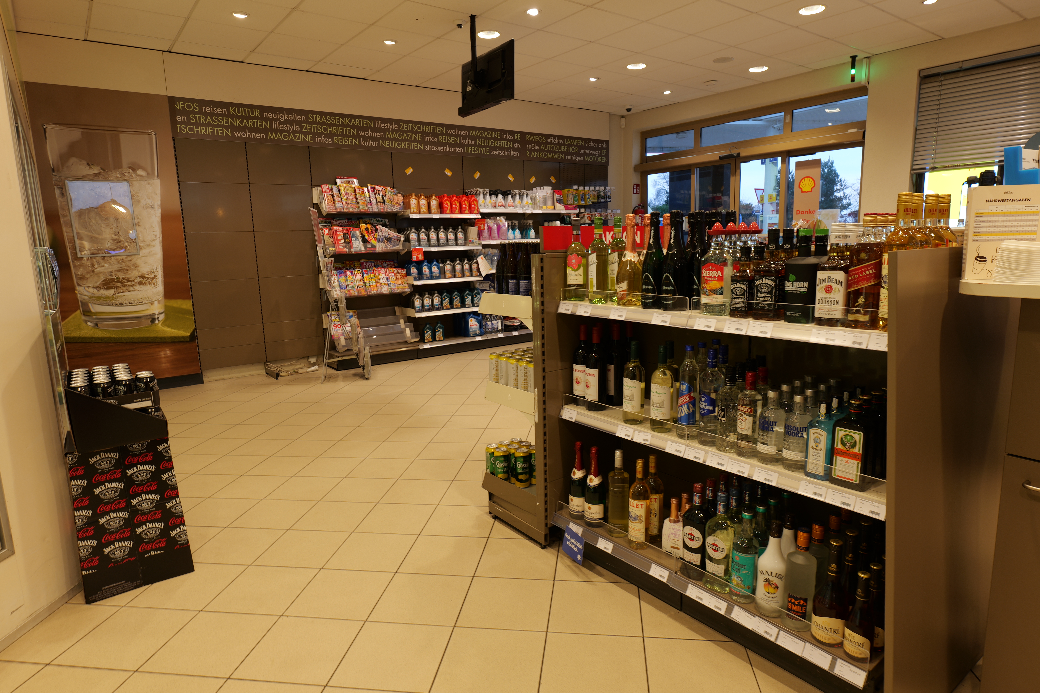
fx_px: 578
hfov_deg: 84.0
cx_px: 520
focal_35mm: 20
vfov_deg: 61.9
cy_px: 346
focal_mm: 20
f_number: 8
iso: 100
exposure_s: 1/2.5
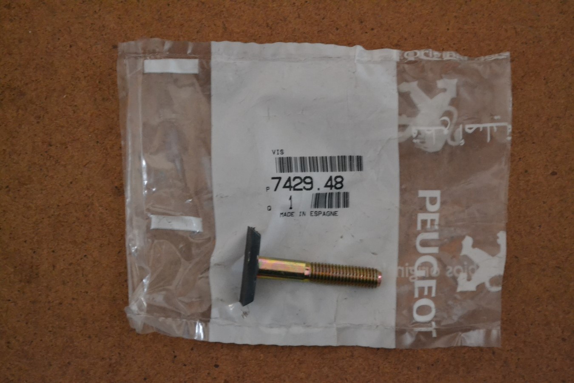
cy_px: 192
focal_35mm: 82
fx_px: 1315
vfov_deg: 16.6
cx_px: 287
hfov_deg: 24.6
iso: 3200
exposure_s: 1/20
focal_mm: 55
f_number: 5.6
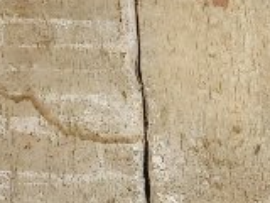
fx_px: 1466
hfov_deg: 10.3
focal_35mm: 188
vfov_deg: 7.9
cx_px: -61
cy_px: 51
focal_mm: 4.6
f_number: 1.8
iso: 32
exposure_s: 1/128
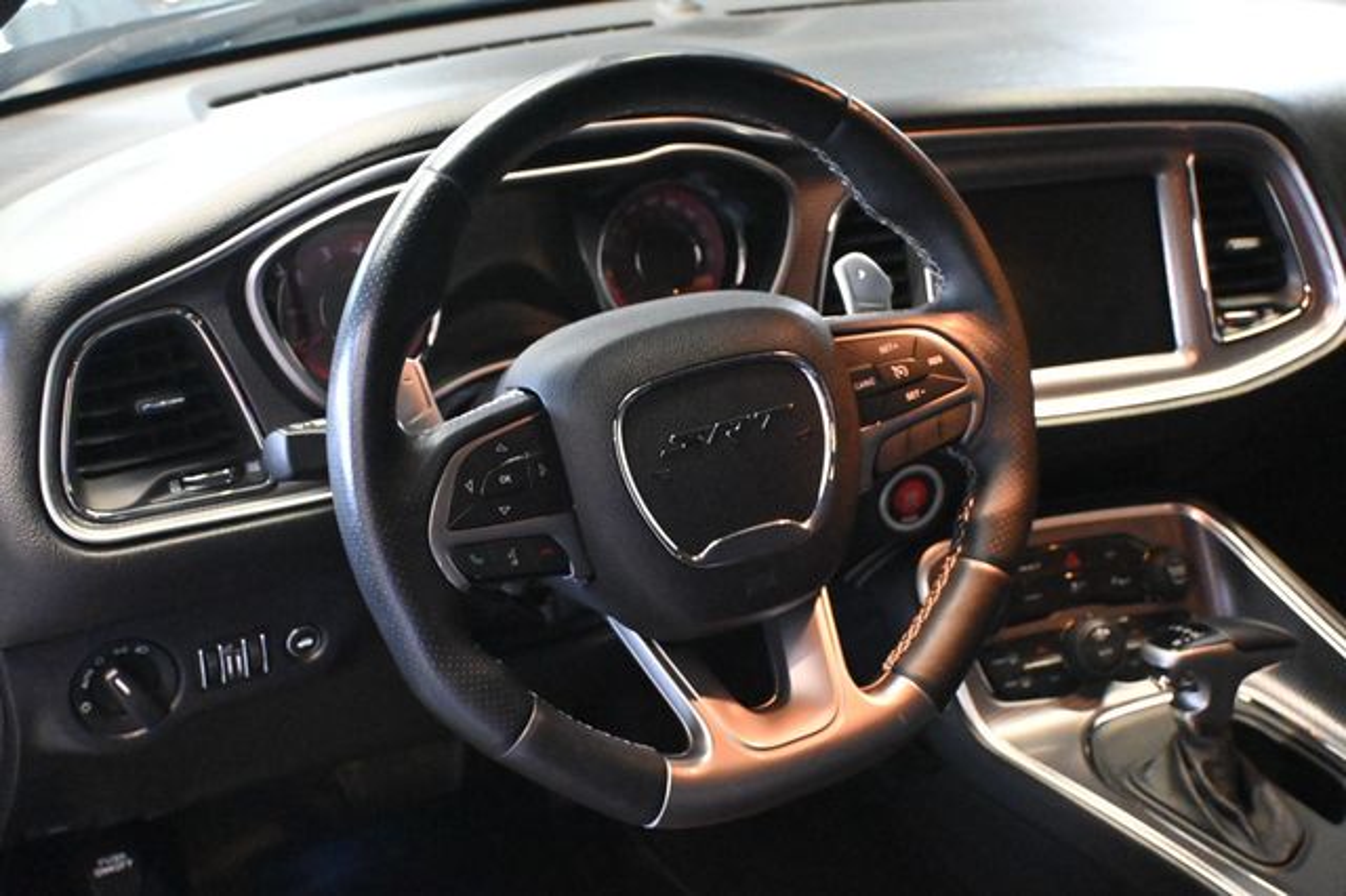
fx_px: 1569
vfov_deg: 31.9
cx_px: 673
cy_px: 448
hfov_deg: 46.4
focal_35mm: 42
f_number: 4.5
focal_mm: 28
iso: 12800
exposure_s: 1/50
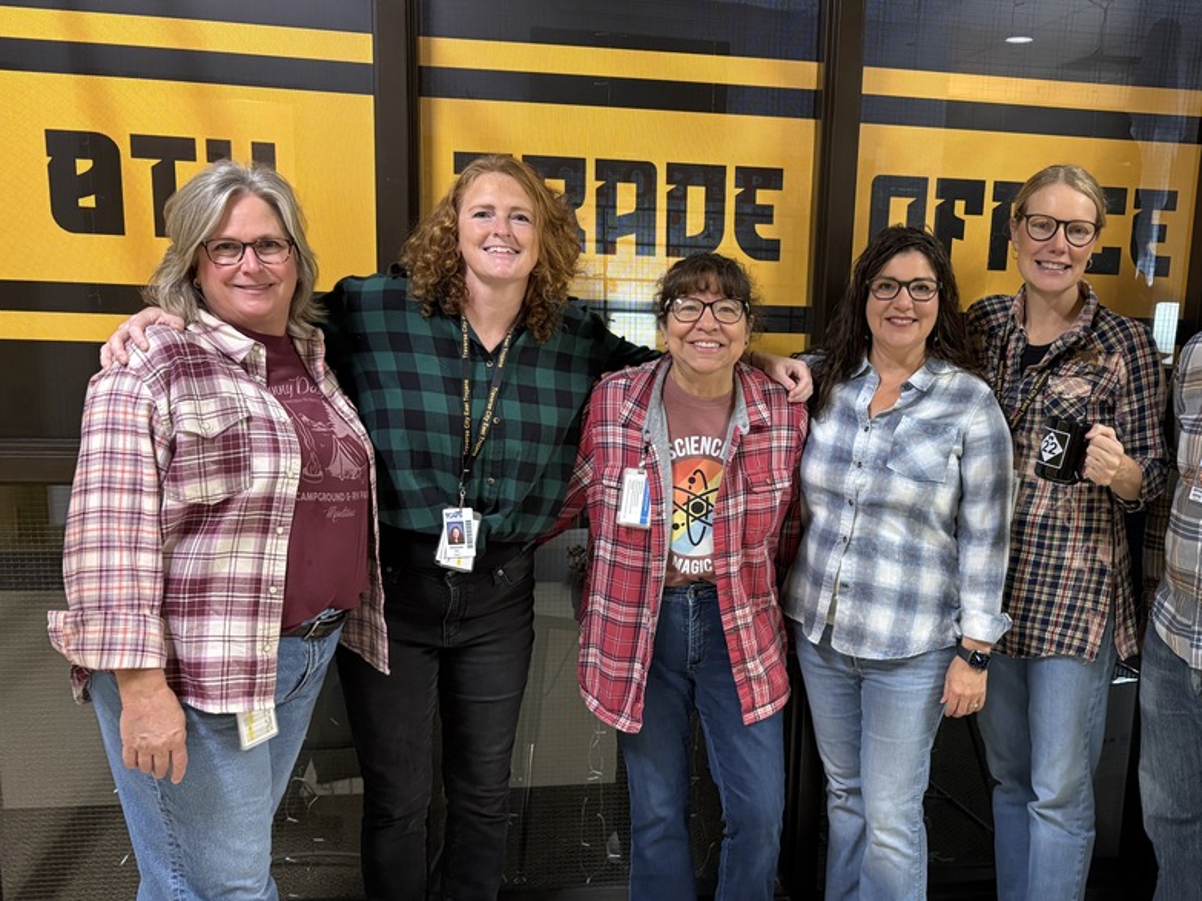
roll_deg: -2.2
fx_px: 1180
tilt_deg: -10.9
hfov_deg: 53.3
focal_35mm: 34
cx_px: 757
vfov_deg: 41.8
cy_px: 473
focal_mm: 5.96
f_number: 1.6
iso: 320
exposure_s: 1/60
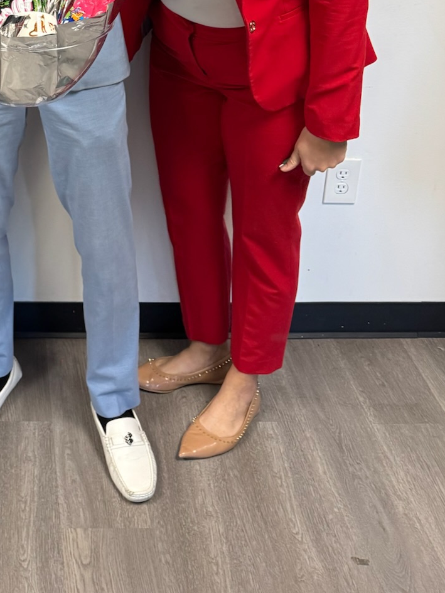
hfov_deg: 26.3
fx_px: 891
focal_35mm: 52
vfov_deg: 32.9
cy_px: -36
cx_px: -18
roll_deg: -0.7
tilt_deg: -16.0
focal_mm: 6.76
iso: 250
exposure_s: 1/60
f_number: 1.78
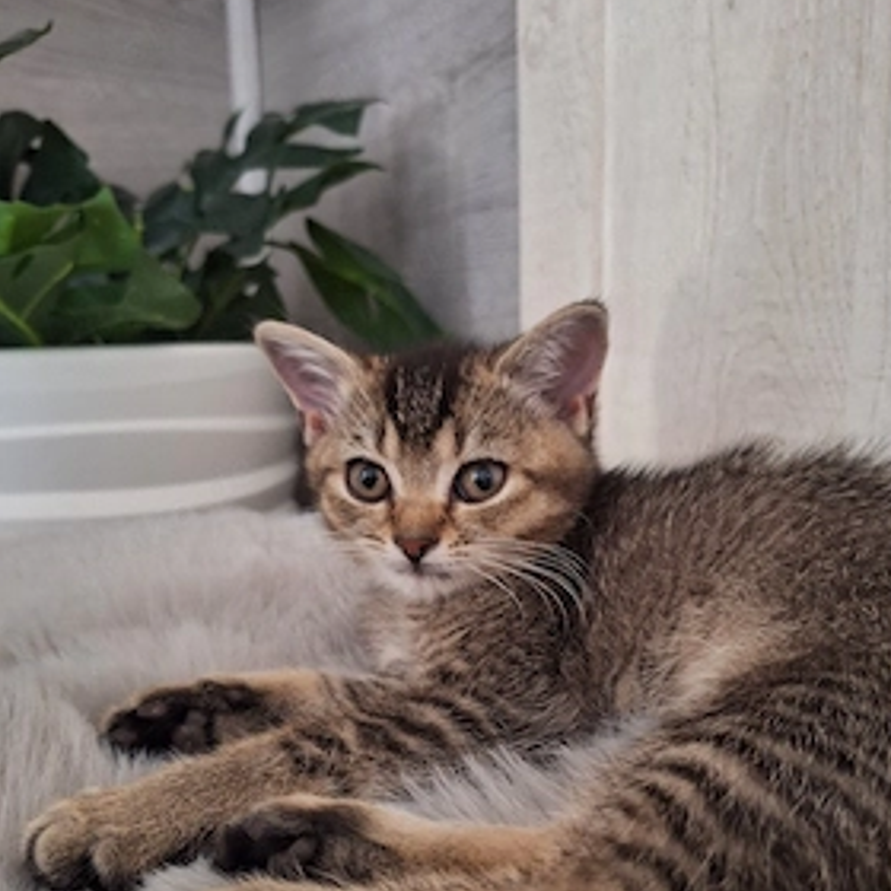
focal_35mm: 29
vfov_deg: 55.0
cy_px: 560
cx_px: 474
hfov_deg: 55.6
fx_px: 845
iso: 640
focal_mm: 5.54
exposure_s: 1/20
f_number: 1.8
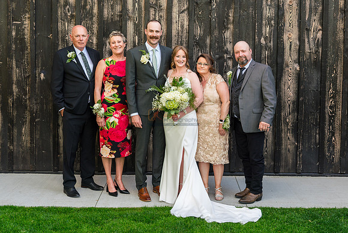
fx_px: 497
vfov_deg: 26.2
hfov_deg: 38.6
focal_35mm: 51
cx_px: 186
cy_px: 85
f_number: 3.5
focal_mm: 38
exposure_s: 1/320
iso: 400
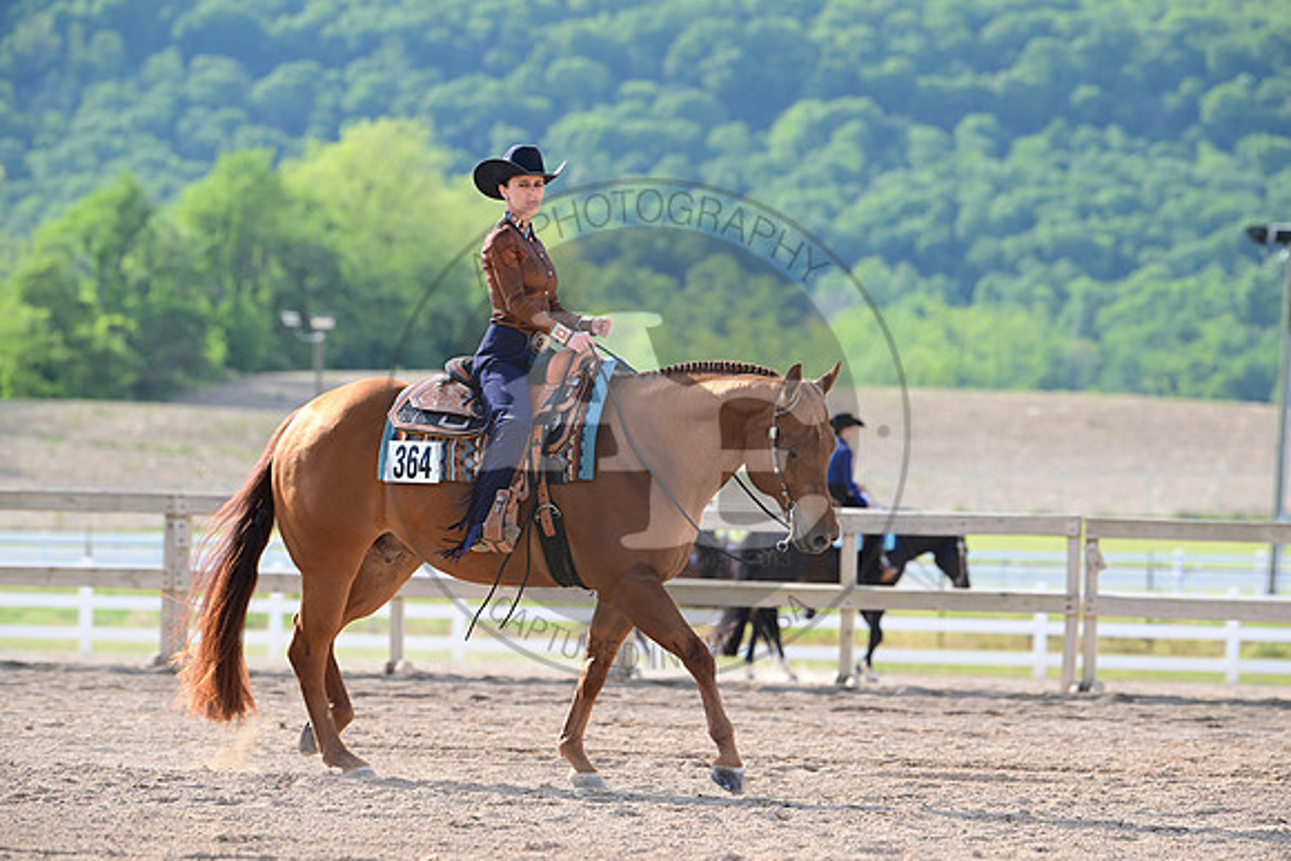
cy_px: 430
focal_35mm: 200
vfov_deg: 6.9
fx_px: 7174
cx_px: 646
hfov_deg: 10.3
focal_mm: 200
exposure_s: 1/2000
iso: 1000
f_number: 5
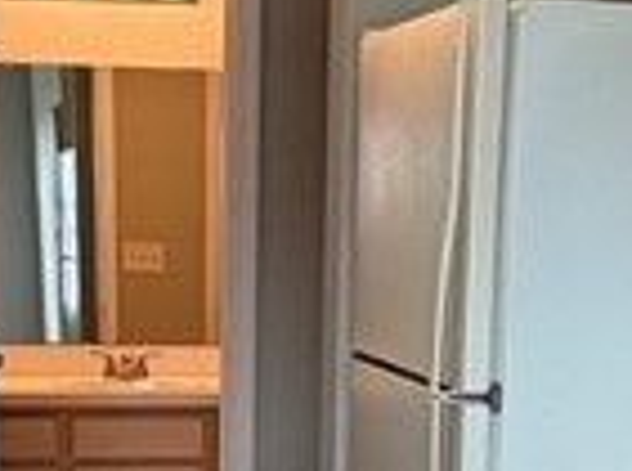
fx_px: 1858
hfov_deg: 19.3
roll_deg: -0.5
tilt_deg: -12.1
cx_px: 327
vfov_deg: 14.0
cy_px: 574
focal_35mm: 102
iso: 160
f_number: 2.2
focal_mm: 2.22
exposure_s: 1/120
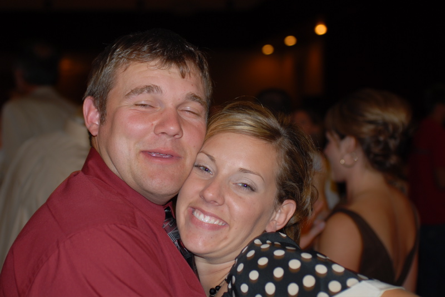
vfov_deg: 20.7
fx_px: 817
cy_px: 148
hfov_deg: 30.5
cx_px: 222
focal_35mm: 66
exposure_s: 1/10
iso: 100
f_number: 2.8
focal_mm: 44
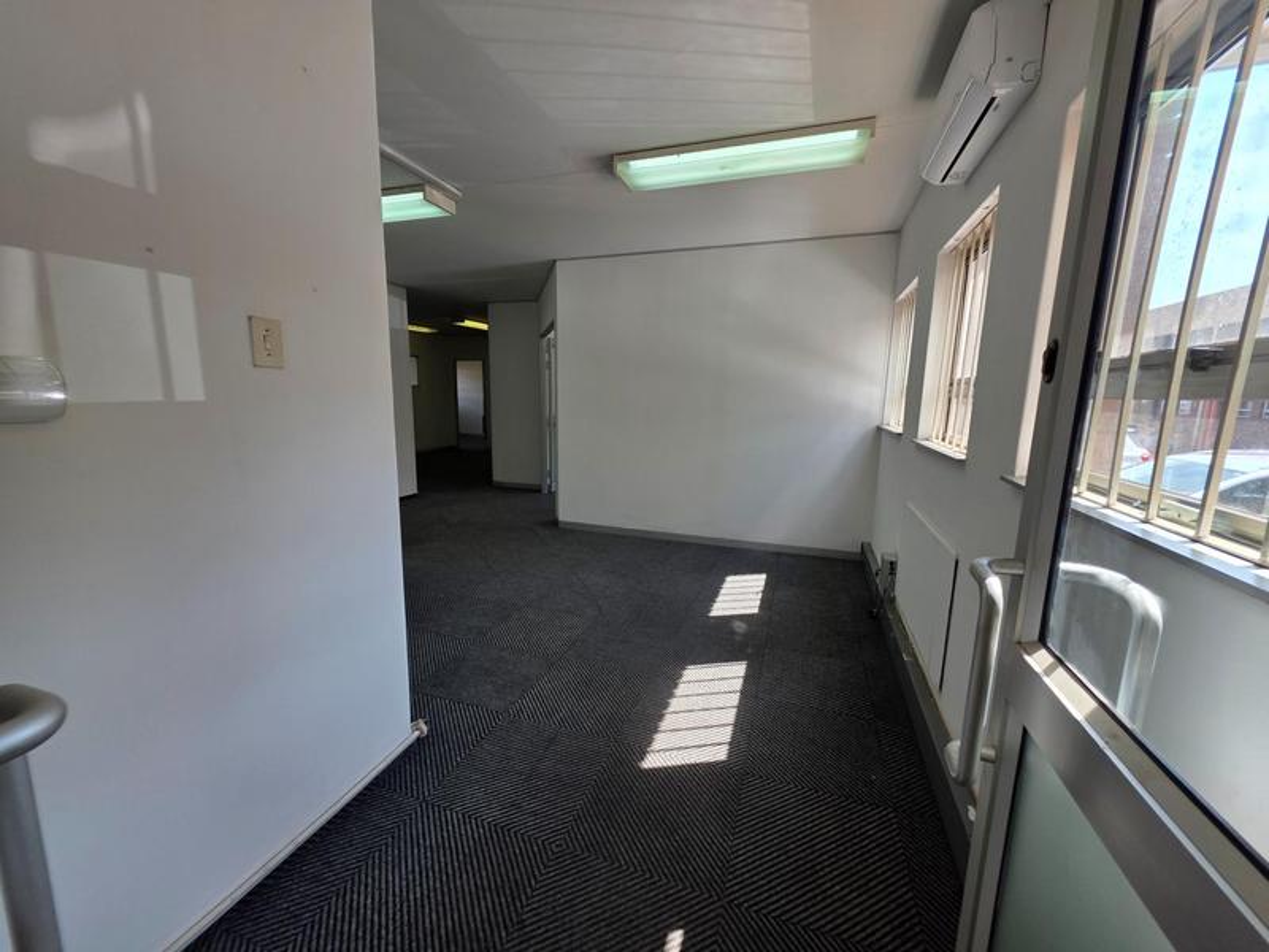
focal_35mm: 13
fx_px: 477
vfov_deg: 89.9
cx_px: 634
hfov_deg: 106.2
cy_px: 476
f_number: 1.9
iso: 40
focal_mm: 2.2
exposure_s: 1/291
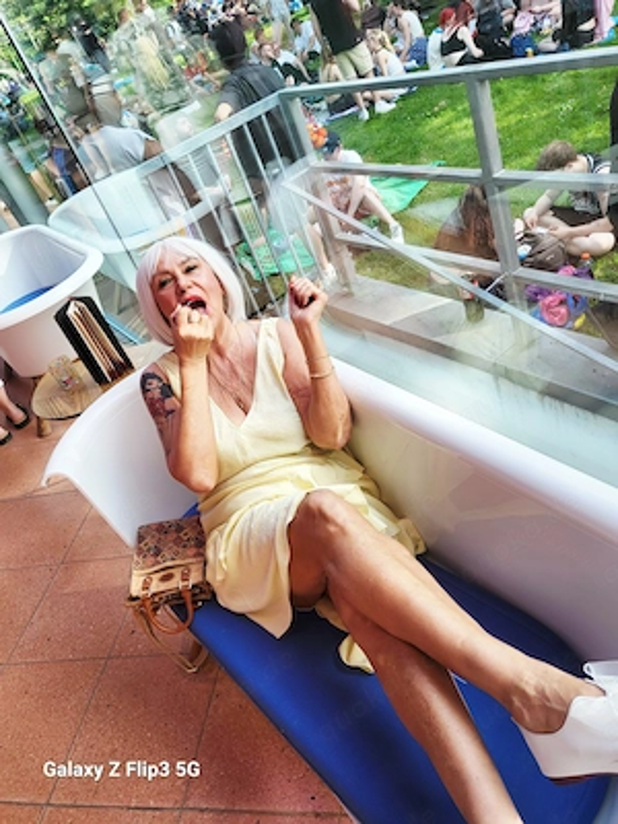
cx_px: 309
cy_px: 412
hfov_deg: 53.1
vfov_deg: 67.3
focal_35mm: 26
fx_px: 619
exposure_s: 1/132
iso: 50
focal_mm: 4.25
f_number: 1.8
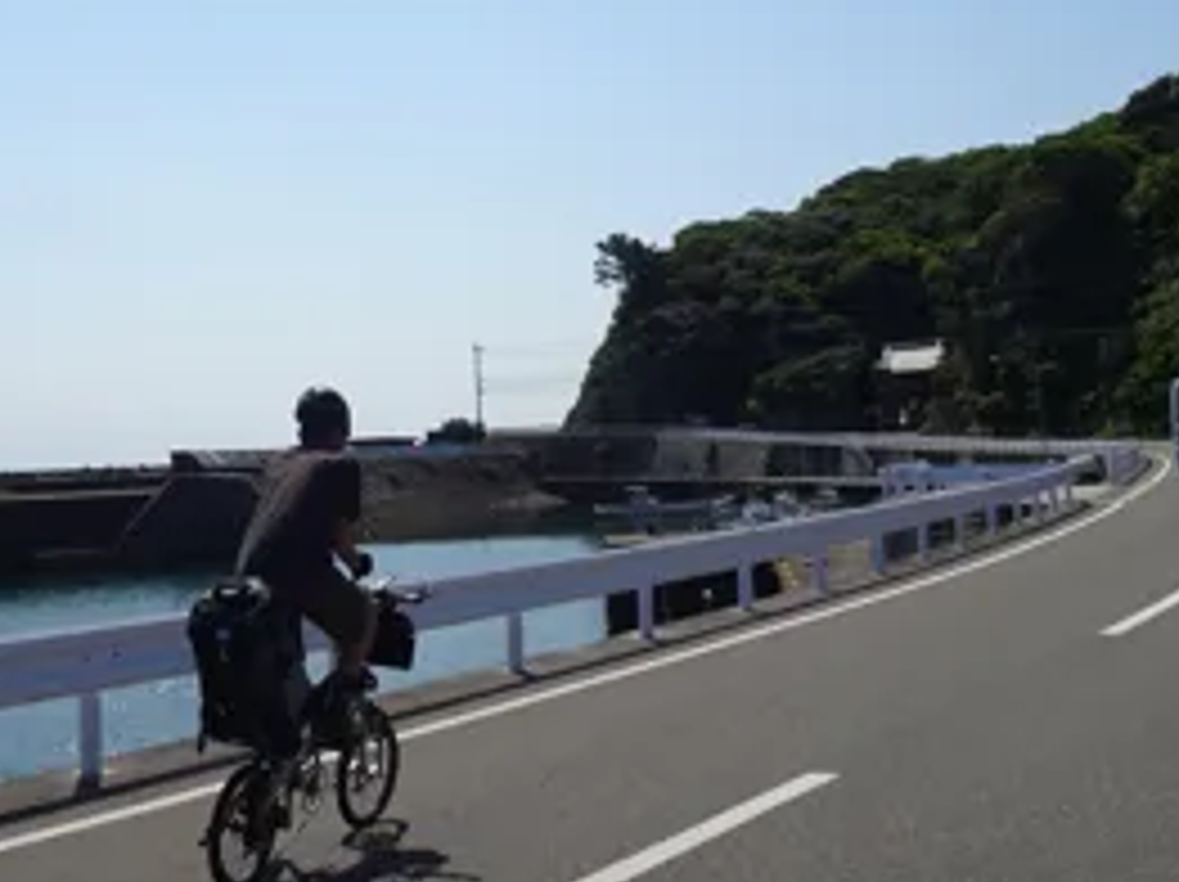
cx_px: 432
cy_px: 266
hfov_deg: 42.6
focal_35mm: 44
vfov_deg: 32.4
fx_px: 1497
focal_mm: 4.1
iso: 80
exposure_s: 1/2000
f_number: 3.5
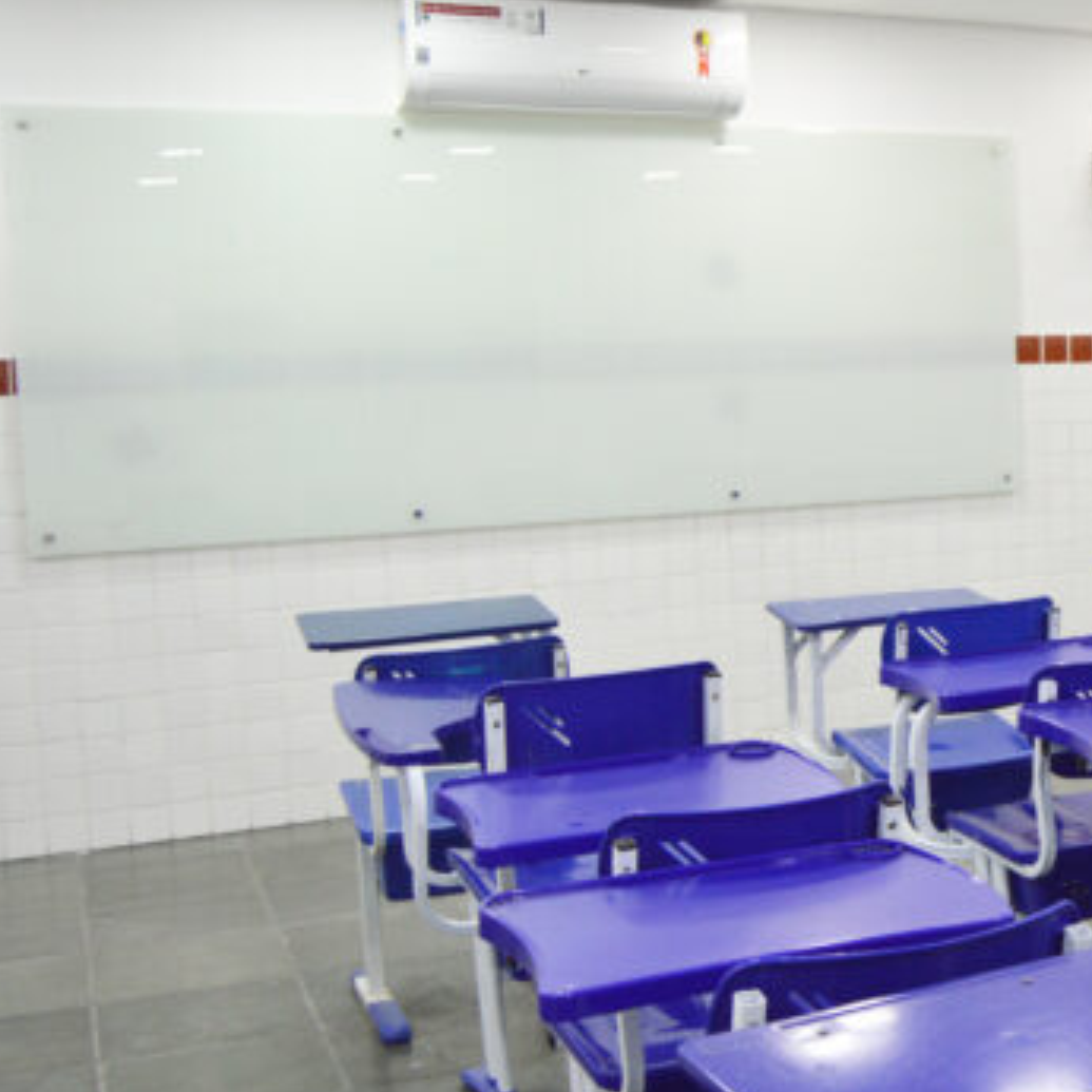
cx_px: 1165
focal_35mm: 51
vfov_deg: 33.4
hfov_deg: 30.3
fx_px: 1820
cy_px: 499
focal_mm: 18
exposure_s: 1/60
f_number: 4
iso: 400
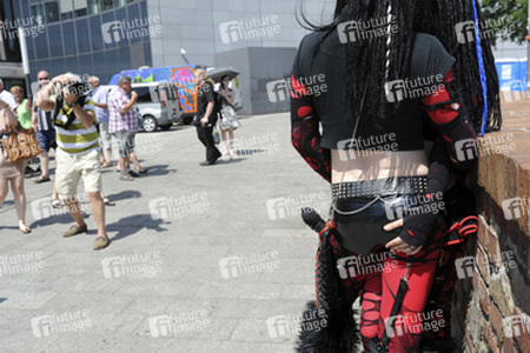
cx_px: 265
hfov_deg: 54.4
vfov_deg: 37.9
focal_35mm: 35
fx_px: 515
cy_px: 176
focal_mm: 35
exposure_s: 1/250
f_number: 9
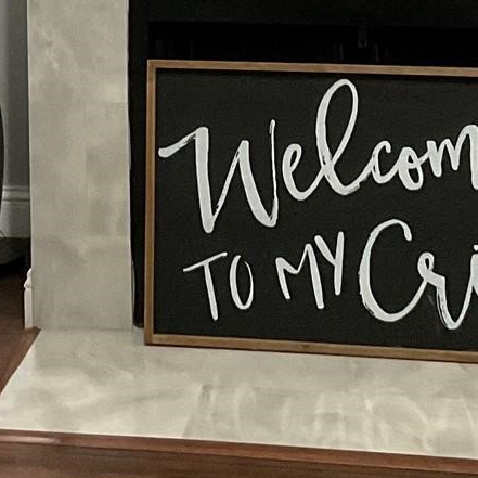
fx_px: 1859
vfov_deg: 13.9
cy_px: -203
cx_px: 98
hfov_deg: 14.6
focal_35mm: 119
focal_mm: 3
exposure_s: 1/60
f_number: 1.8
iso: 160
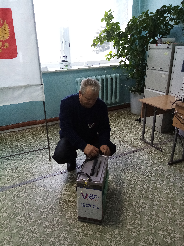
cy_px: 123
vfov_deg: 67.3
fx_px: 184
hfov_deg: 53.1
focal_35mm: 26
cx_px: 92
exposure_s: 1/33.3
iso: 174
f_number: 1.8
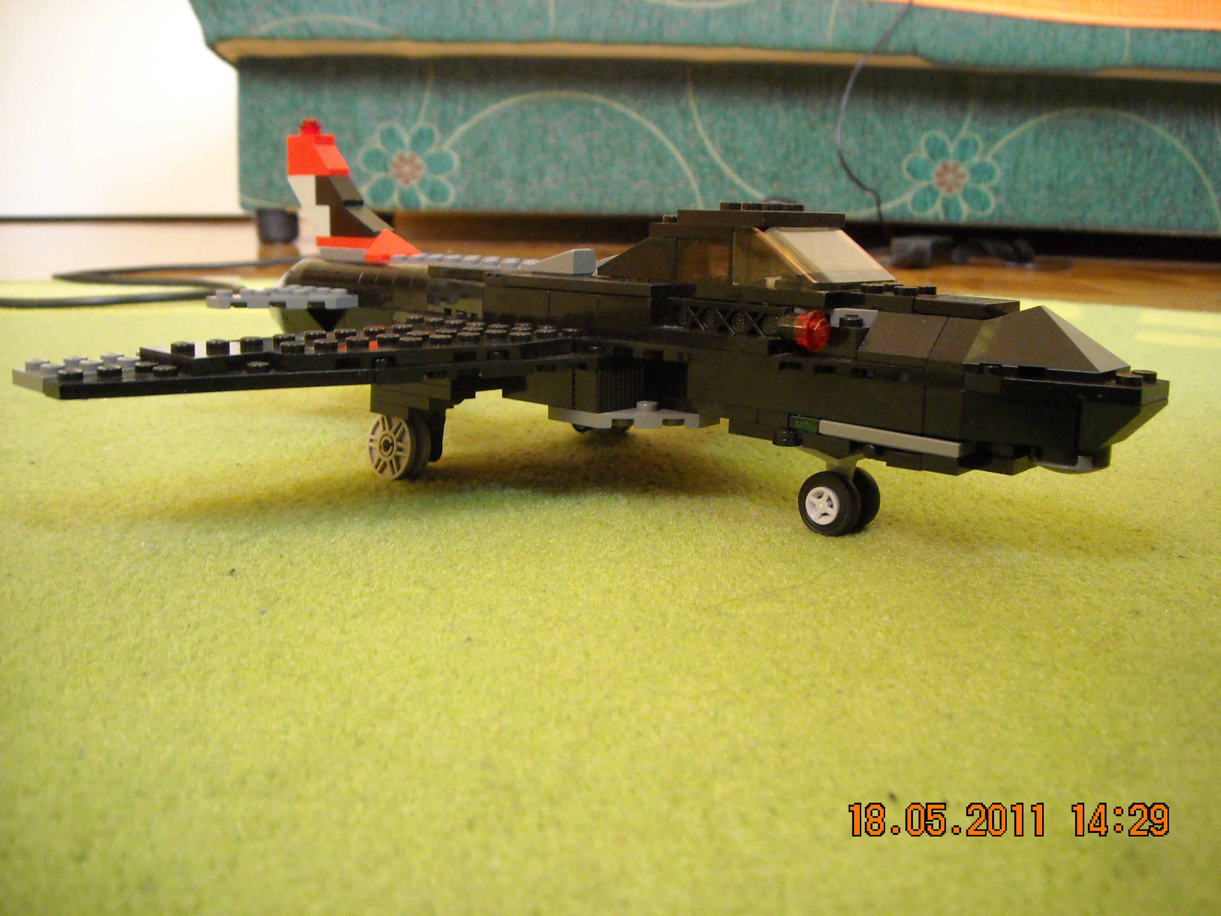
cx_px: 610
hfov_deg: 52.6
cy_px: 458
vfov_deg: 40.7
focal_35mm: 35
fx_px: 1235
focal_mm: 5.7
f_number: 2.8
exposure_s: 1/15
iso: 400
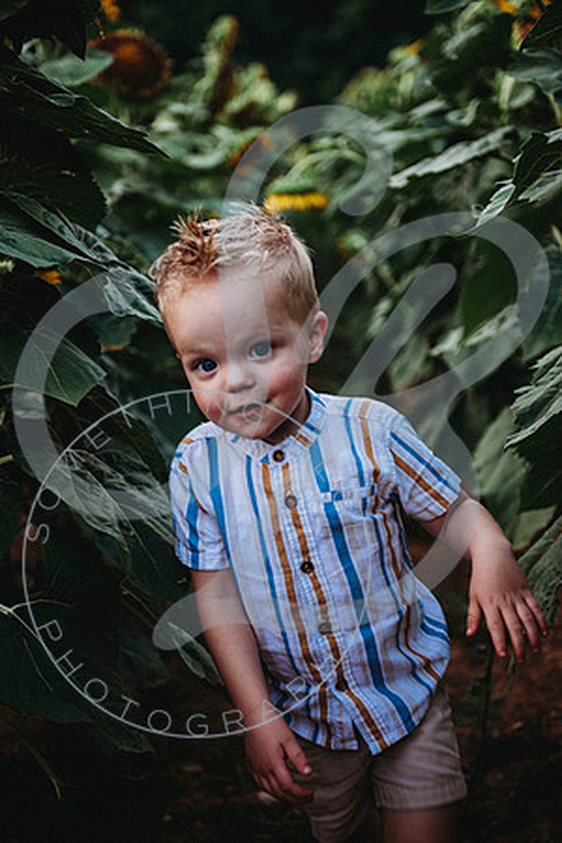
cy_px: 422
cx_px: 281
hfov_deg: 26.0
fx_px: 1218
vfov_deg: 38.2
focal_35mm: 52
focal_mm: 52
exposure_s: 1/250
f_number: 2.8
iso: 100
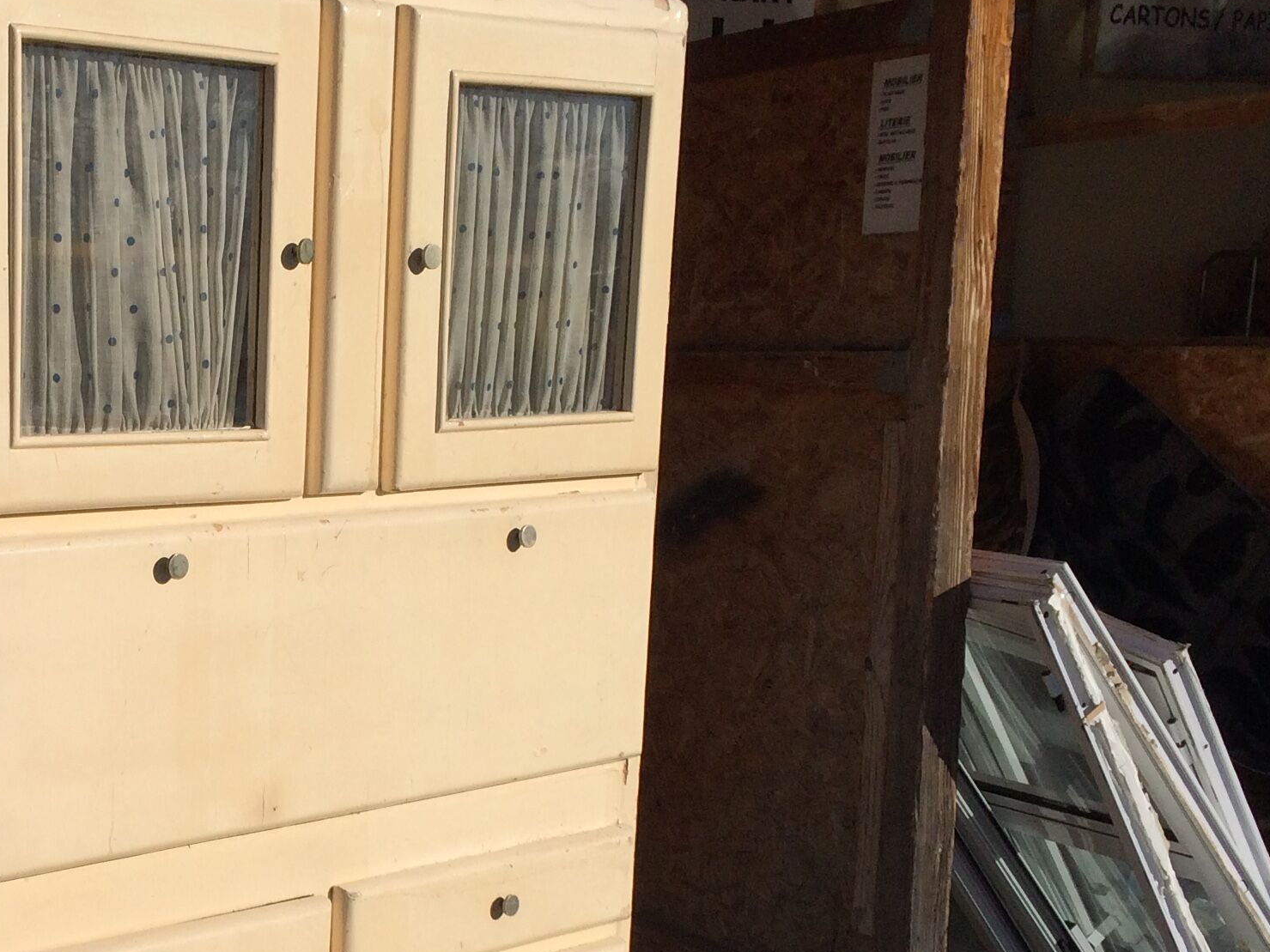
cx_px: 89
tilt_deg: -11.3
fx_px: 2348
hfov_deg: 28.9
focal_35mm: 64
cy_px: 805
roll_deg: +1.1
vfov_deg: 22.5
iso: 40
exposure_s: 1/5882
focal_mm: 4.15
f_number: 2.2
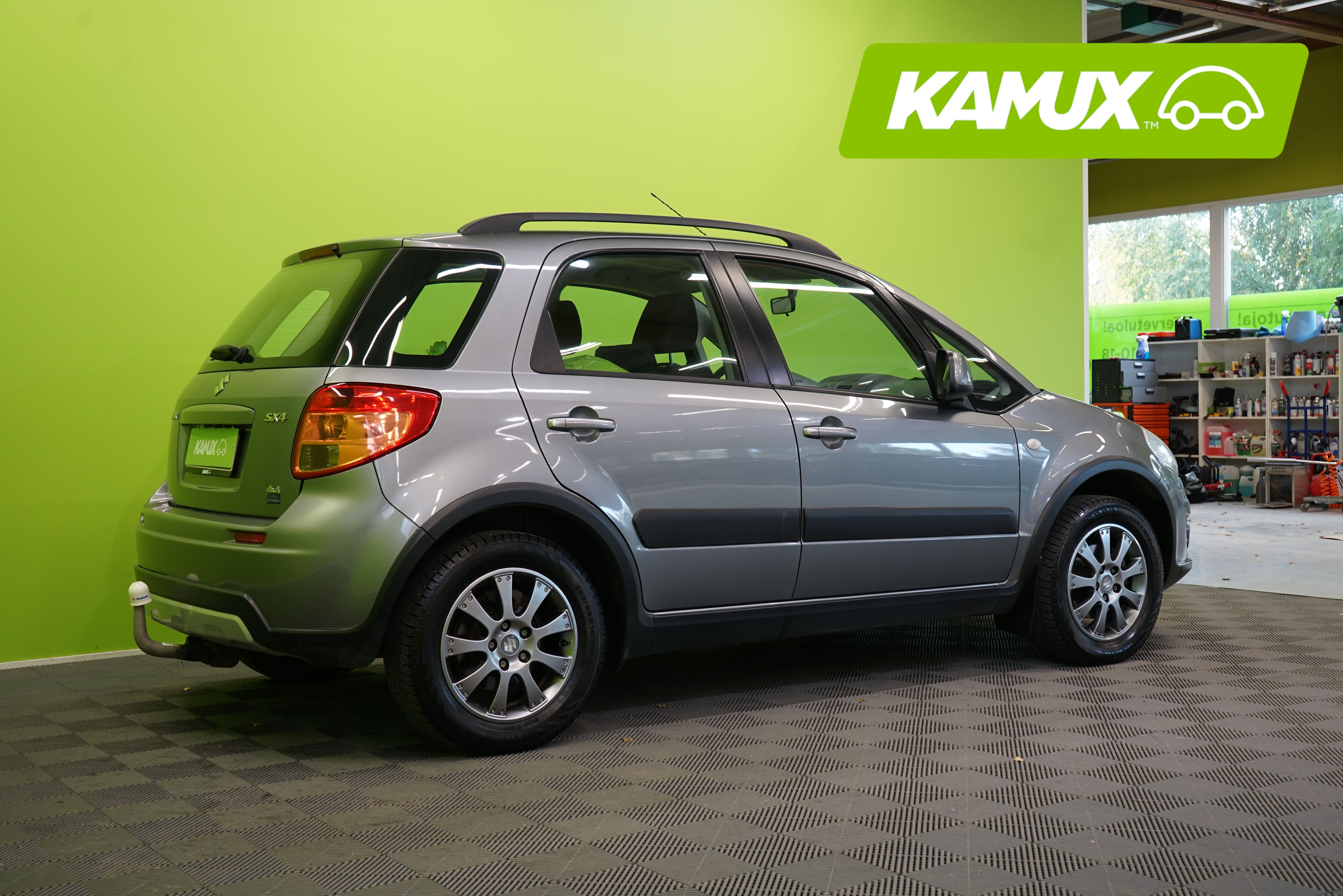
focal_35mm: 41
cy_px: 448
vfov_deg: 32.6
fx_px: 1529
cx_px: 672
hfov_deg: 47.4
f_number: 5.6
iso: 400
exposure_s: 1/25
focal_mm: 41
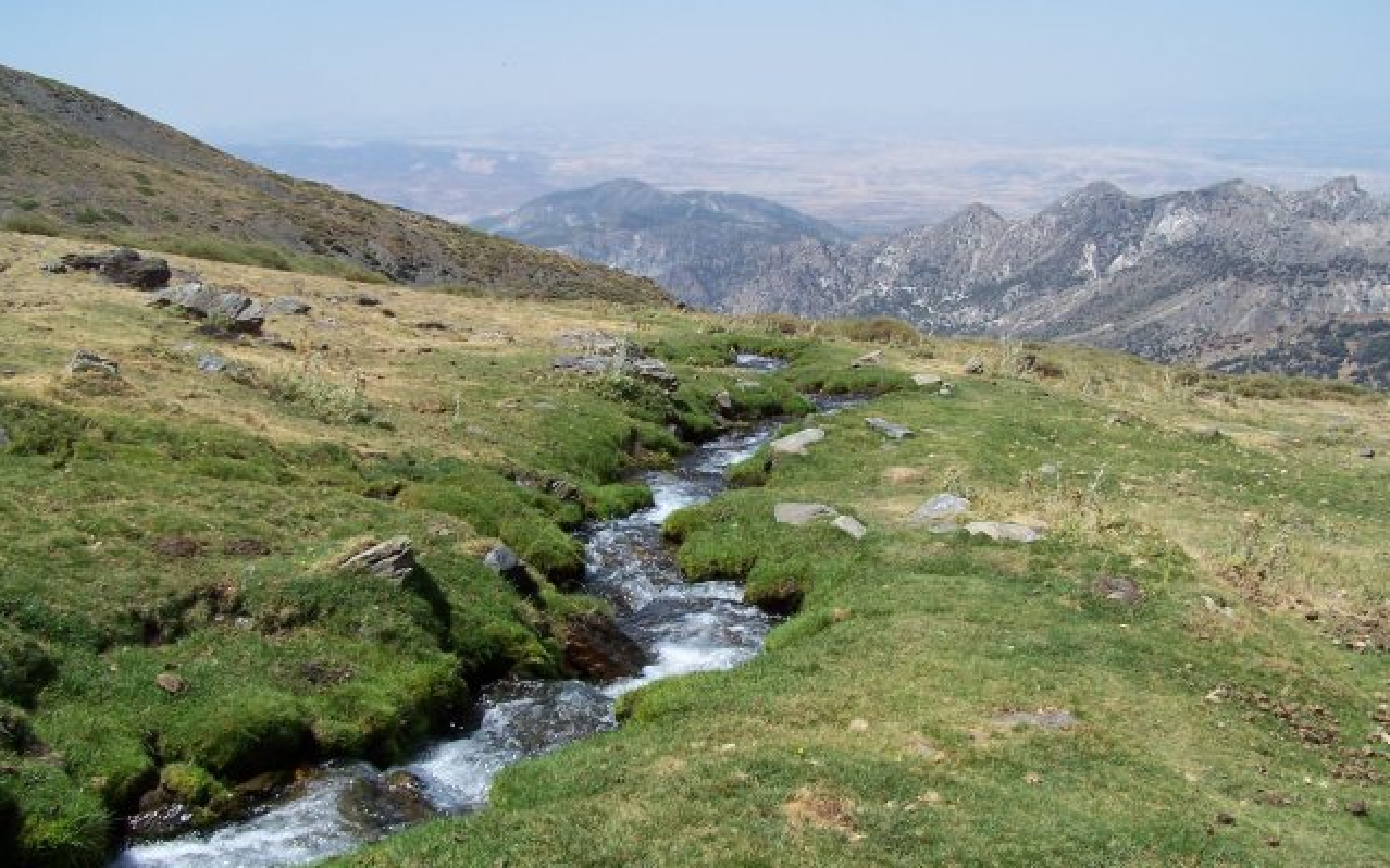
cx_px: 687
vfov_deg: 31.2
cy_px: 461
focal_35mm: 41
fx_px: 1553
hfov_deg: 48.2
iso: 80
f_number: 4
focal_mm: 6.3
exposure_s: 1/750
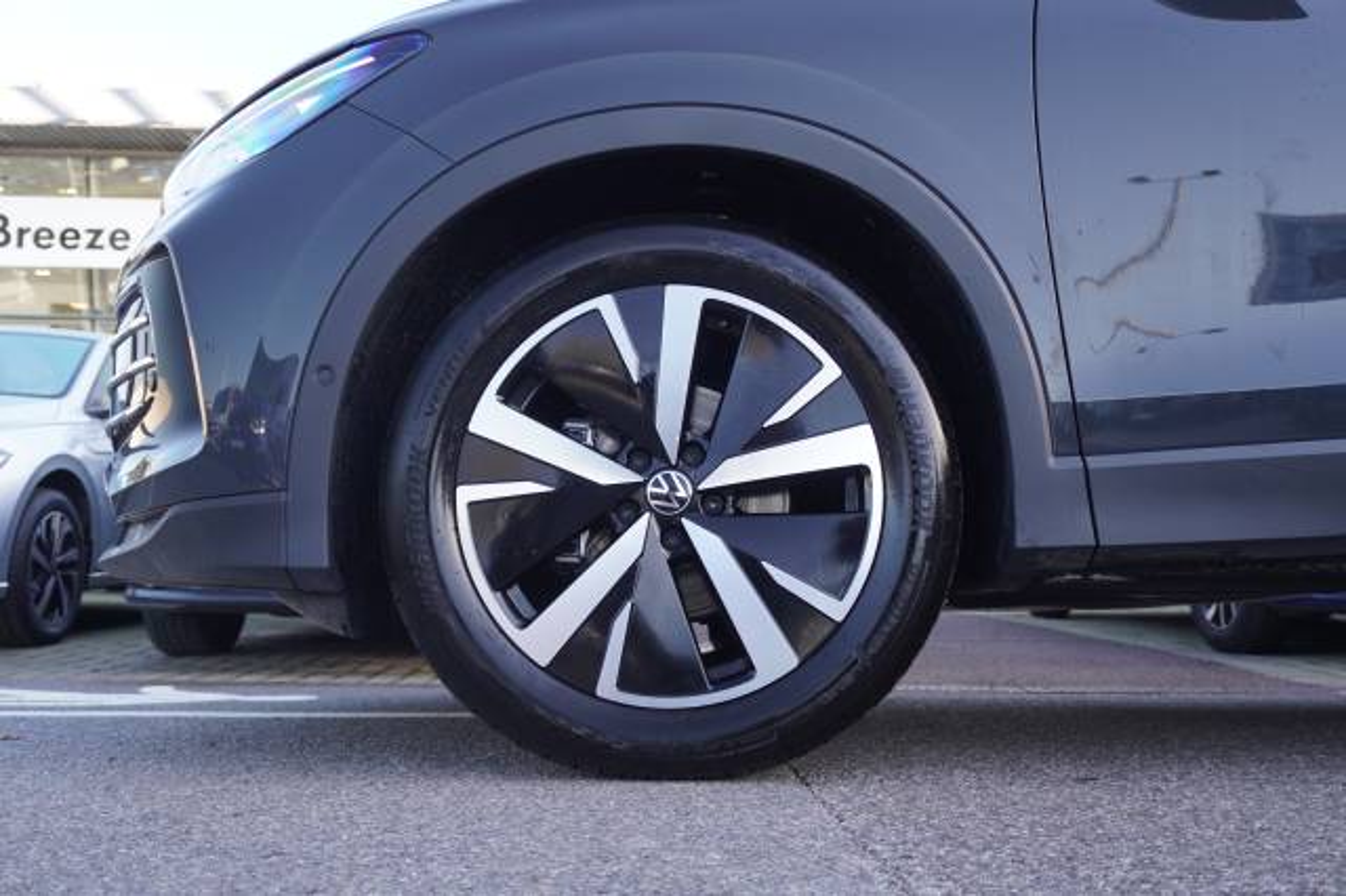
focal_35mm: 34
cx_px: 673
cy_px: 448
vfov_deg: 38.3
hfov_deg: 55.1
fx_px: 1289
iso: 800
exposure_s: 1/200
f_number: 4
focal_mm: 23
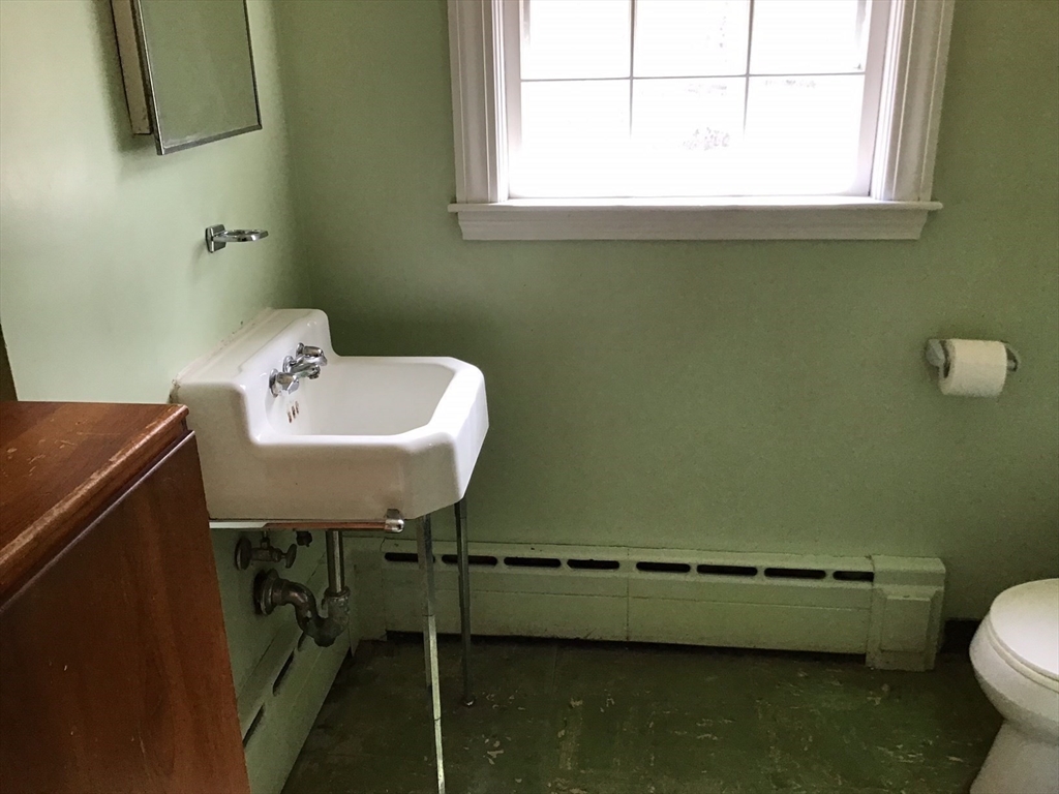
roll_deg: +1.5
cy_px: 397
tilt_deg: -20.9
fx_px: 948
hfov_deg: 58.4
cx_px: 530
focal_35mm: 31
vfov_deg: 45.4
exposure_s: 1/30
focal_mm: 3.3
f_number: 2.4
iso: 32
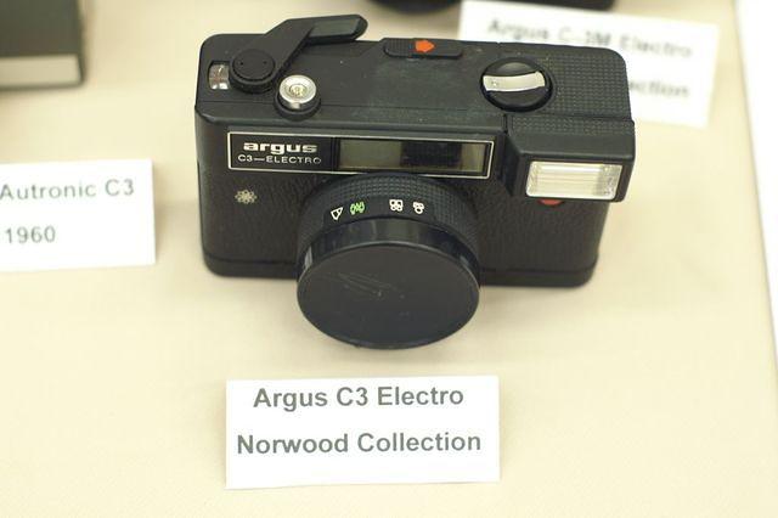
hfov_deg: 27.0
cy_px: 259
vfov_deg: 18.2
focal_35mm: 75
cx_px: 389
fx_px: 1620
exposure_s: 1/40
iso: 400
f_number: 3.5
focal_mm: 50
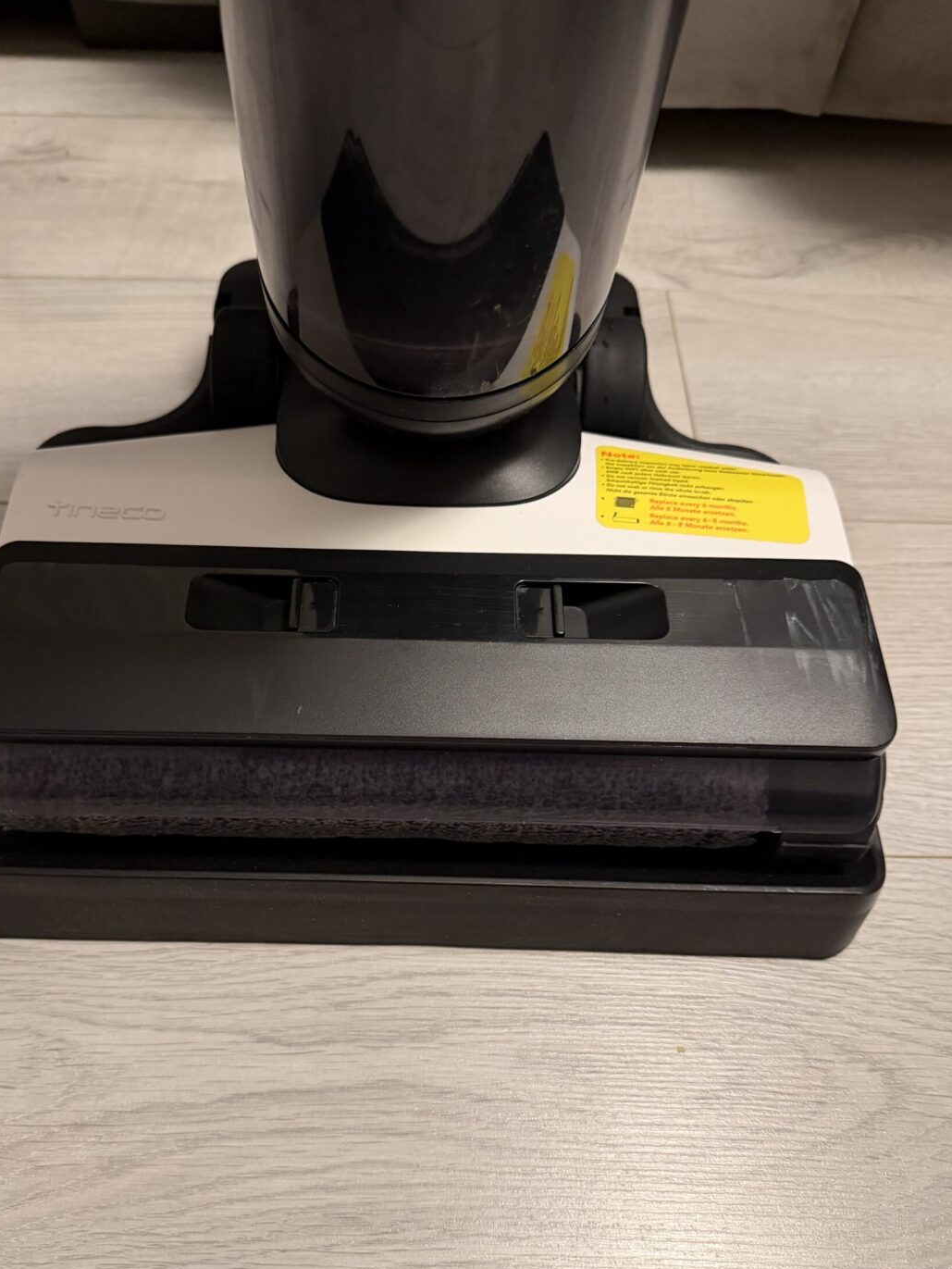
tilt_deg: -55.6
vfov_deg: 63.4
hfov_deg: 49.6
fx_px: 1026
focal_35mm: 28
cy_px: 674
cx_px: 414
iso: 640
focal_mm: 6.76
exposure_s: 1/50
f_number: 1.78
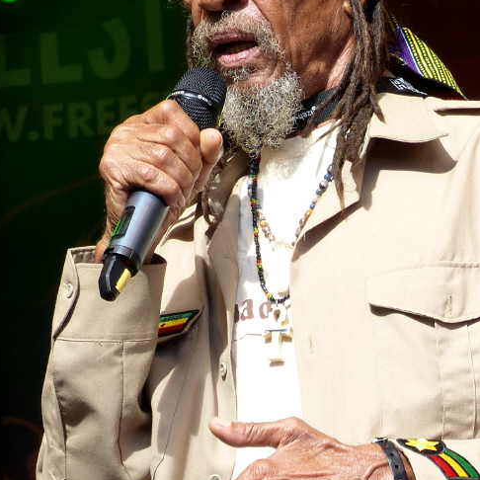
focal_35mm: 291
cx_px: 316
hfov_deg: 6.0
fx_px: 4565
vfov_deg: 6.0
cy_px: 209
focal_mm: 28.7
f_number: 4
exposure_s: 1/250
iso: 100
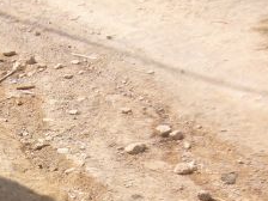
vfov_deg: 17.5
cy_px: 244
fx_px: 619
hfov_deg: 22.6
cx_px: -47
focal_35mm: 80
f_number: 5.6
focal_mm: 4.6
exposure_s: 1/250
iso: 80
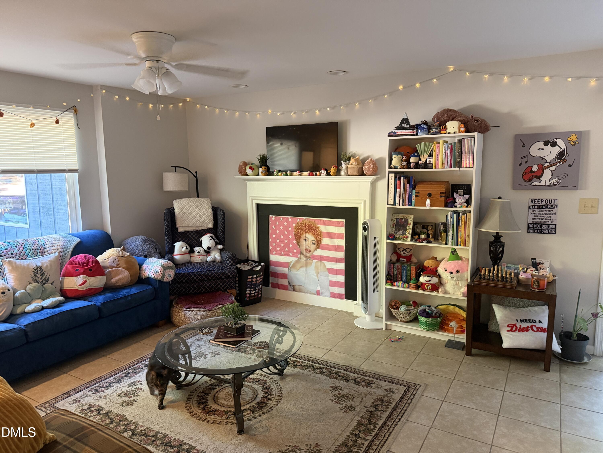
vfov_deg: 56.8
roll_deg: +0.5
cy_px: 226
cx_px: 302
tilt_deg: -6.7
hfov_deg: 71.6
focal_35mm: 24
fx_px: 418
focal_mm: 6.76
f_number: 1.78
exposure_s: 1/40
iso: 640
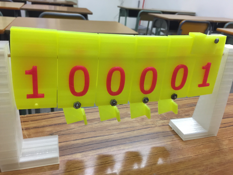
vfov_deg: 48.2
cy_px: 88
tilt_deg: -25.6
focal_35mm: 29
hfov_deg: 61.7
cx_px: 116
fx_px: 195
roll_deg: -4.6
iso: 64
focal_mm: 4.15
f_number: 2.2
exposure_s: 1/33
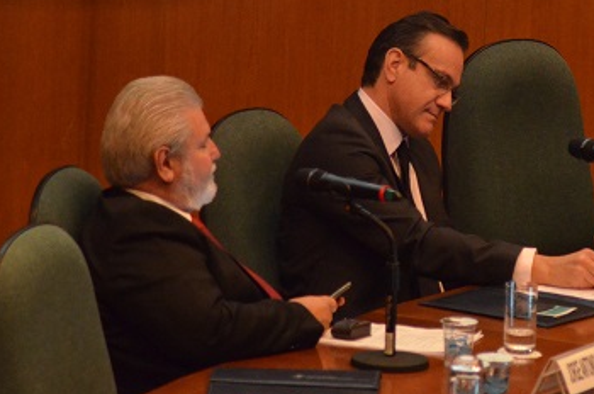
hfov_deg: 5.5
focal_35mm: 378
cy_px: 104
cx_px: 470
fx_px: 6226
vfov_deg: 3.6
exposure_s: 1/30
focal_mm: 140
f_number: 4.2
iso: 4000
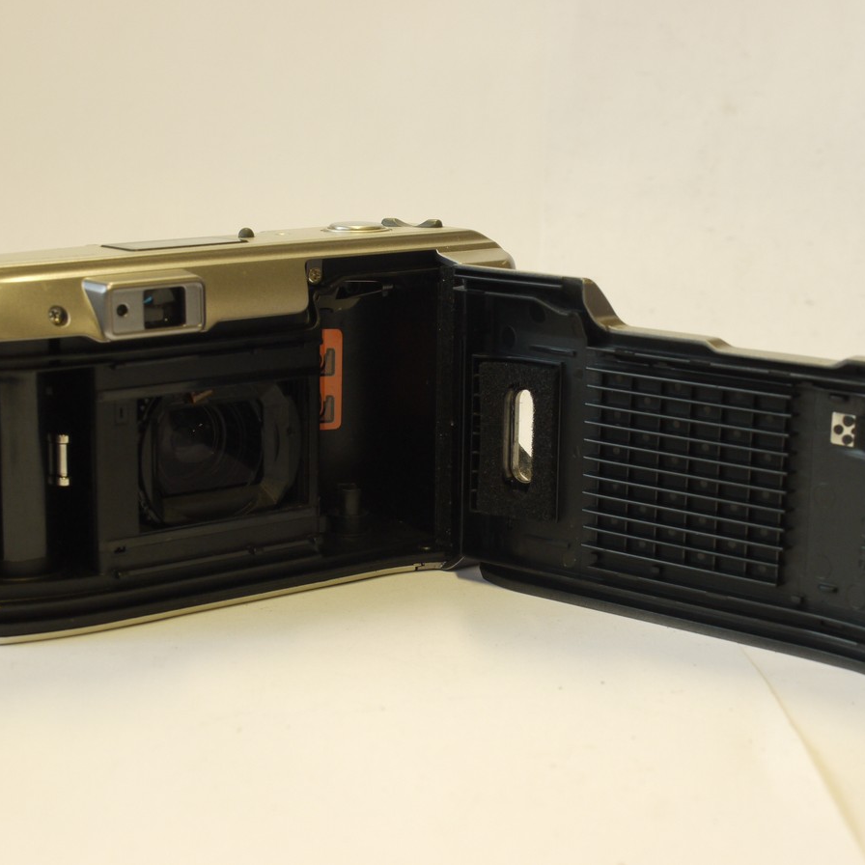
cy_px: 432
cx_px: 405
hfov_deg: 24.3
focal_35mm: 71
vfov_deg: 24.3
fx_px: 2007
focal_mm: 30
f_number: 8
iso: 400
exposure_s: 1/15
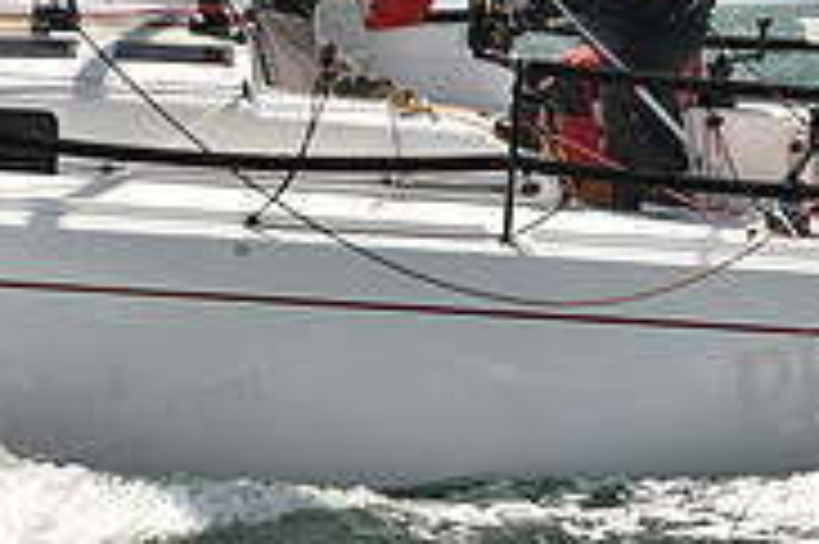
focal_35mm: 223
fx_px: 5069
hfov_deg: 9.2
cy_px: 155
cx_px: 500
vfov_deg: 6.1
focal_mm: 70
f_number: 11
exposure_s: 1/800
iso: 320
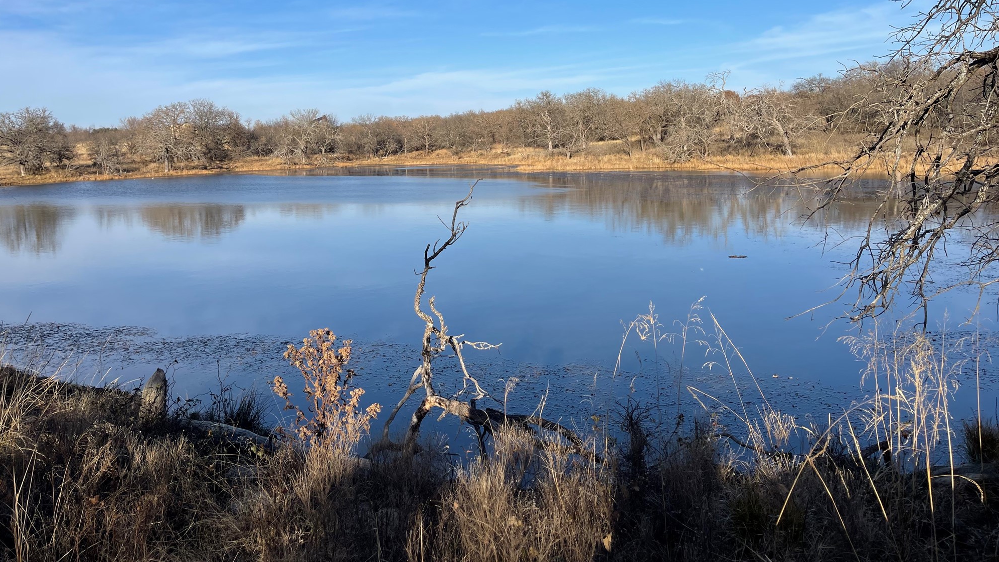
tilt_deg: -4.5
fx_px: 742
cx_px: 494
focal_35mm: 28
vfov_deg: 41.0
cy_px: 193
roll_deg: +2.1
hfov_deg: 67.9
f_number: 1.6
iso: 32
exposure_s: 1/3448
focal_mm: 5.1
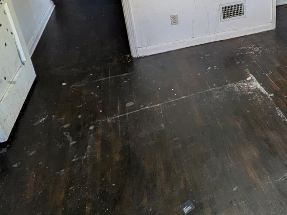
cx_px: 264
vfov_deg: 36.6
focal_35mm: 36
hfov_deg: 45.8
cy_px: 13
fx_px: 299
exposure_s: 1/60
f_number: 2.2
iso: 122
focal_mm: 1.85
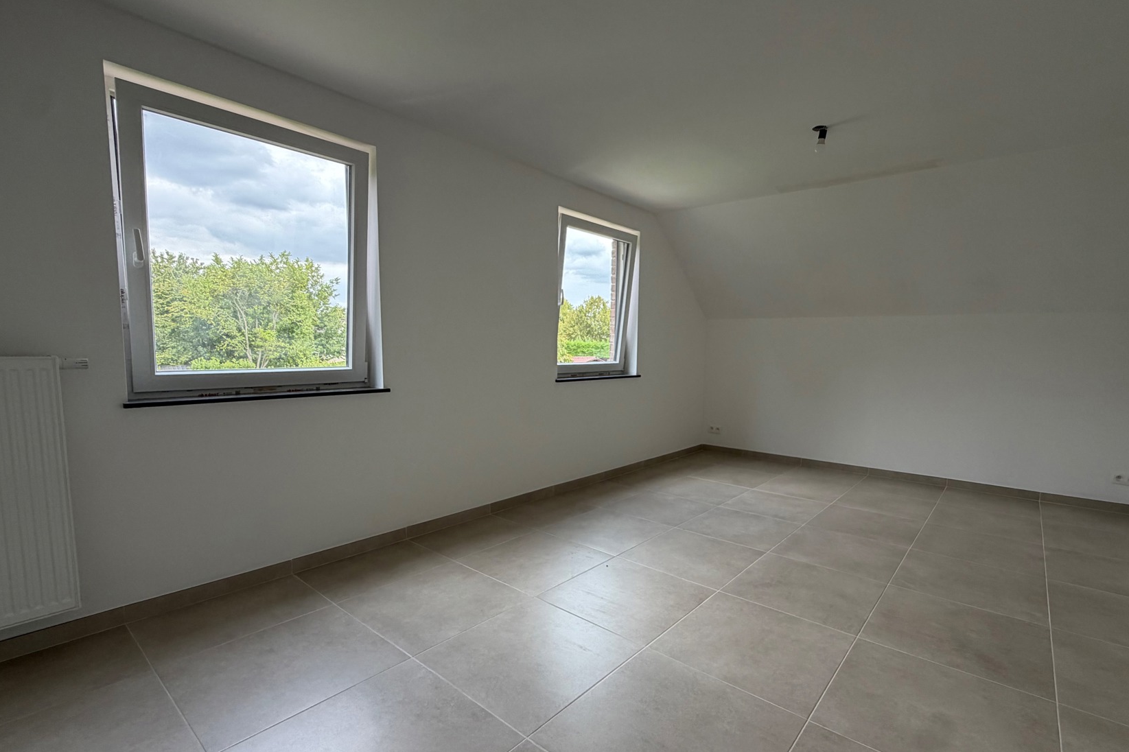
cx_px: 611
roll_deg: -1.3
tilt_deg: -5.2
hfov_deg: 93.1
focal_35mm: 17
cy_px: 403
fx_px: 533
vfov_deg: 70.3
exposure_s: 1/121
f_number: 2.2
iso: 100
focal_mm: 2.22
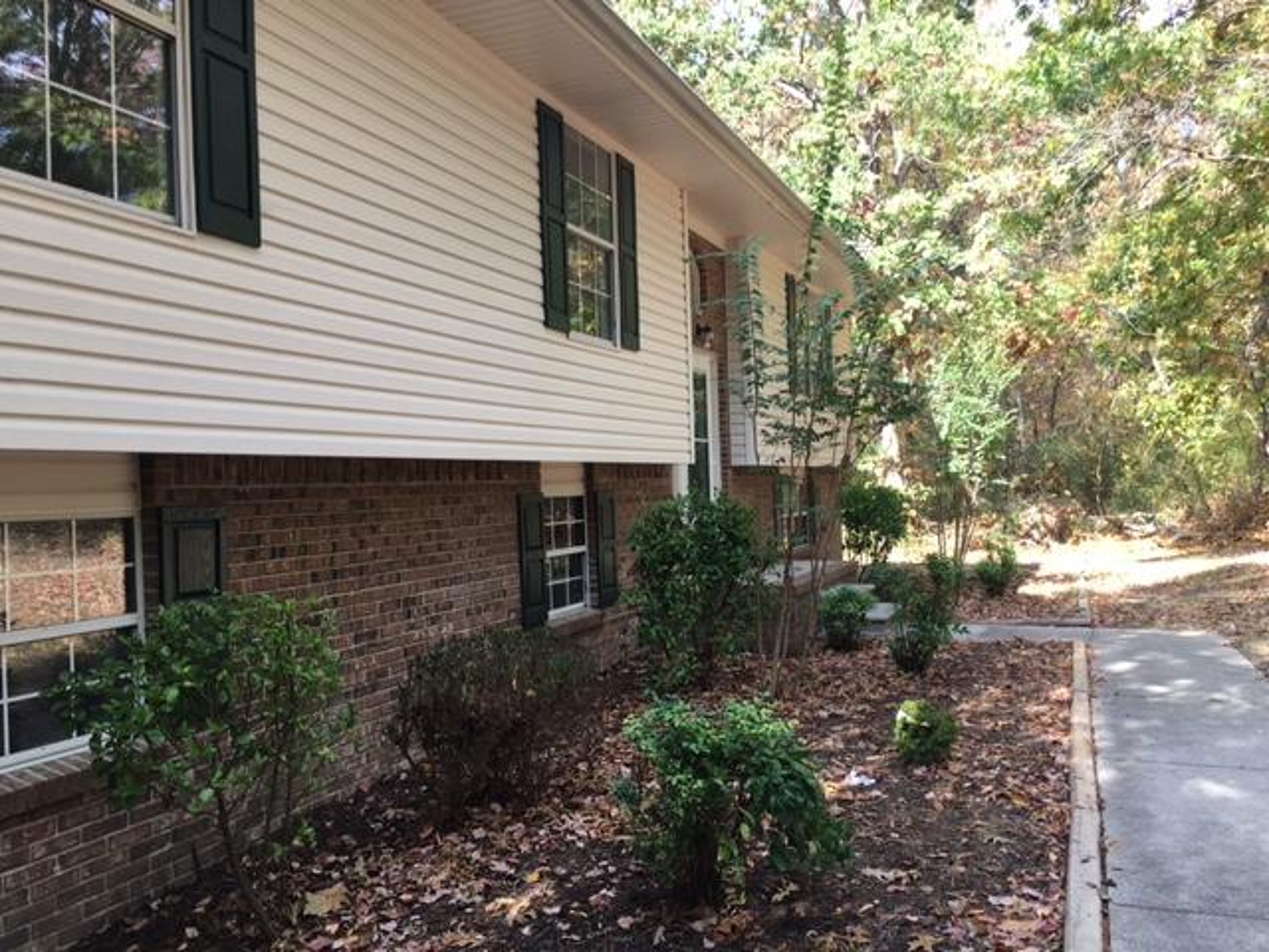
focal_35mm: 29
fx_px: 1063
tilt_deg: +3.7
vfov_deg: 48.2
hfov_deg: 61.7
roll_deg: +1.7
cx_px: 634
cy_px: 476
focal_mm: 4.15
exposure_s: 1/129
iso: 25
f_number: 2.2
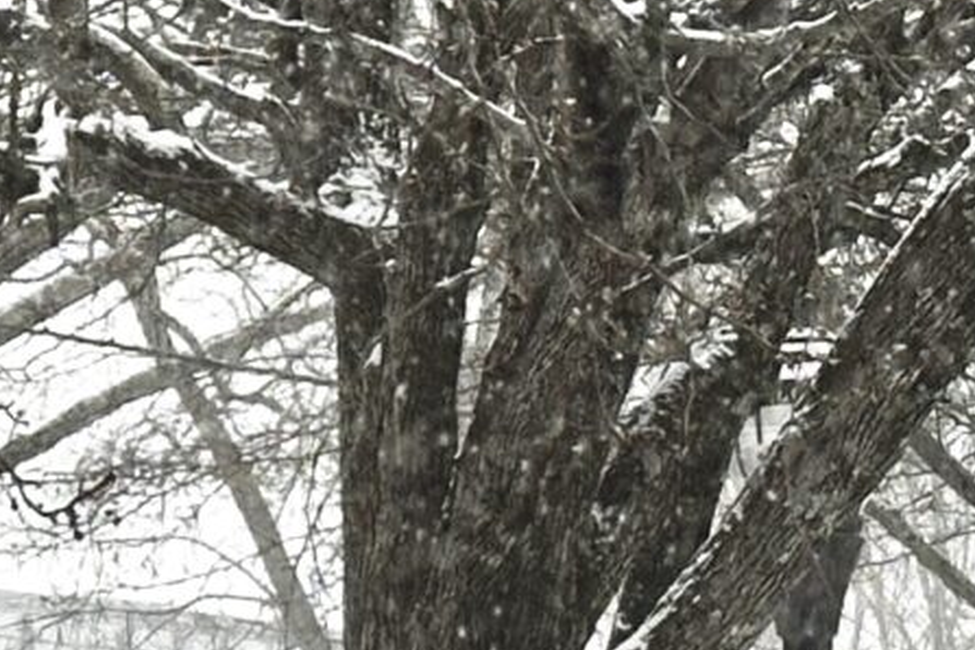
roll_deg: +0.9
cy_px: 735
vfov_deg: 4.8
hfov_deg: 7.0
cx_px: -781
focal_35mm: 286
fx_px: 7745
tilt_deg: +7.3
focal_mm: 6.86
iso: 80
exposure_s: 1/121
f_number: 1.78
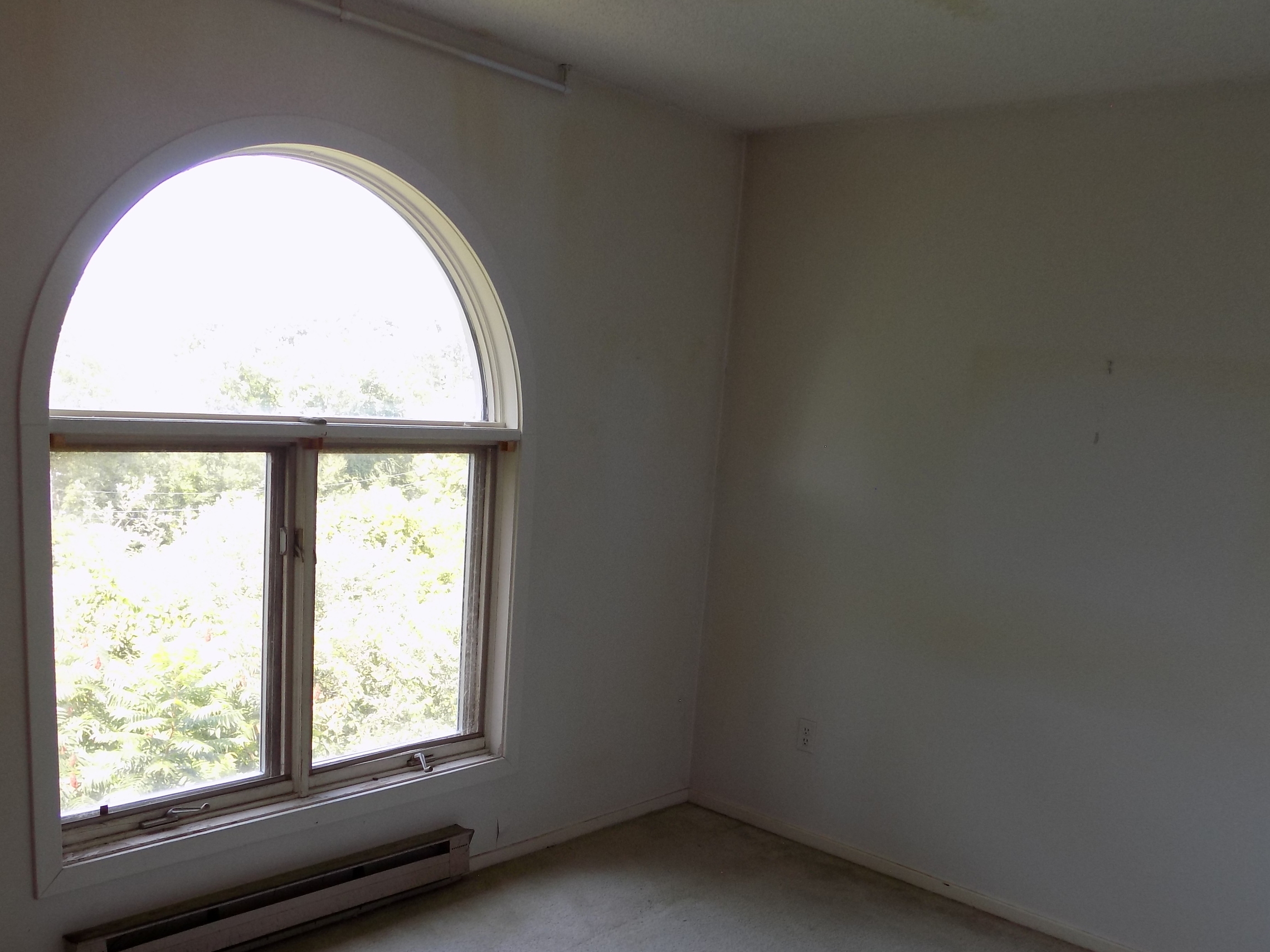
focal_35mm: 31
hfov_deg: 58.3
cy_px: 631
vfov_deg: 44.8
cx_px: 577
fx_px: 1137
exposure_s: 1/30
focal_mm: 4
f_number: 3.1
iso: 80
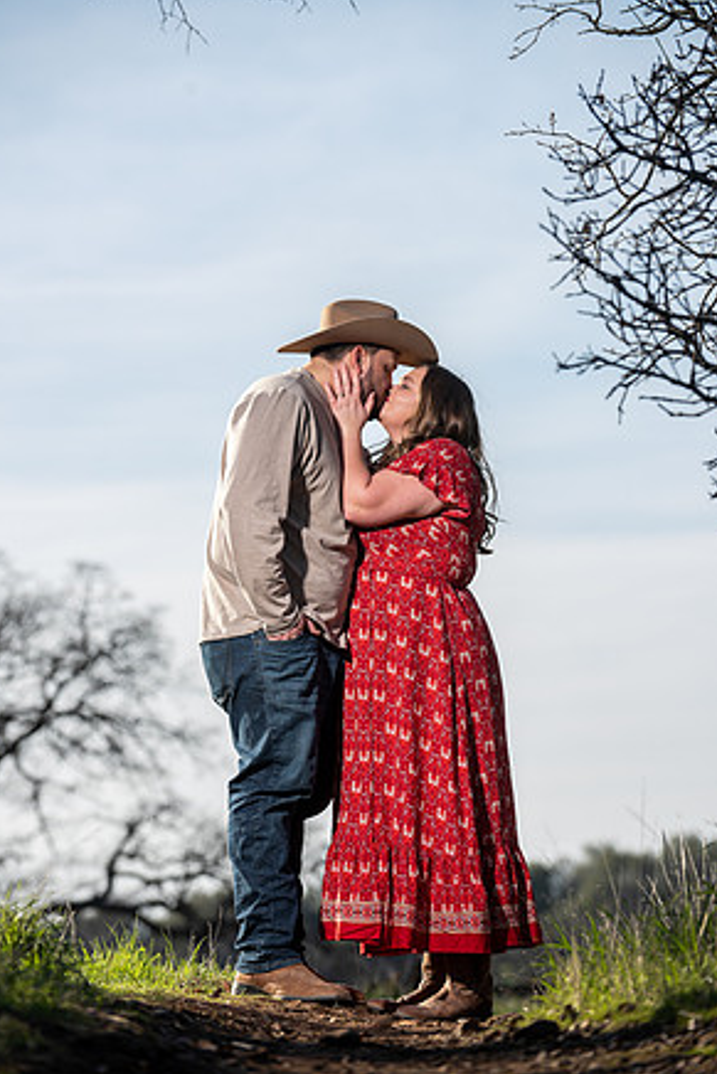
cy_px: 522
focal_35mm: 160
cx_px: 355
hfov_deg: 8.6
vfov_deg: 12.8
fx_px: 4776
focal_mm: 155
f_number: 4.5
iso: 50
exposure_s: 1/250
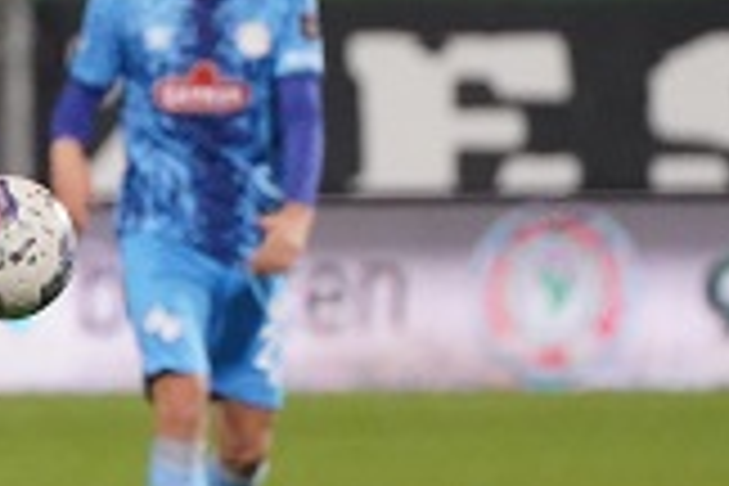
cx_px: -54
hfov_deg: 1.7
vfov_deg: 1.1
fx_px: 24723
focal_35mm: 1221
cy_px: 158
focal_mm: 330
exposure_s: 1/2000
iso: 12800
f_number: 5.6
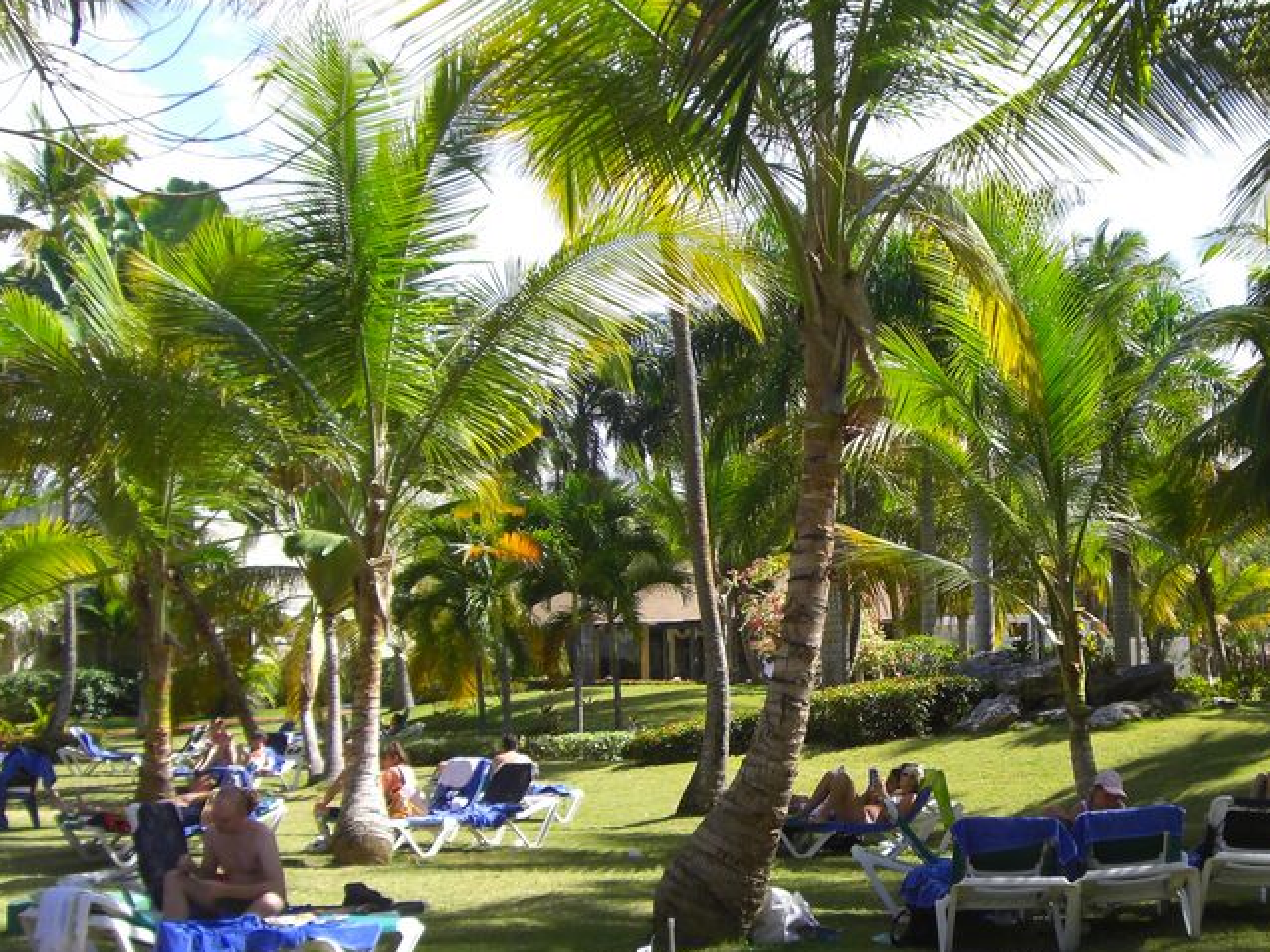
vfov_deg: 24.0
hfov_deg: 31.0
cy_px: 550
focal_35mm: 61
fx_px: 2237
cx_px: 979
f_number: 8
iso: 100
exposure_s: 1/100
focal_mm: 6.2
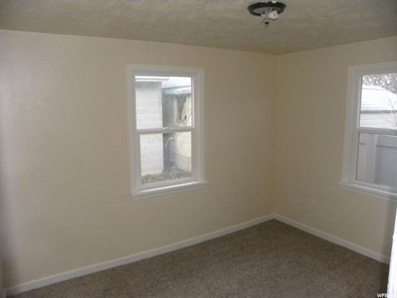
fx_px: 298
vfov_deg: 53.1
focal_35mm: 26
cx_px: 198
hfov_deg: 67.3
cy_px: 149
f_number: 2.8
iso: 400
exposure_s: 1/30
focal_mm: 4.6
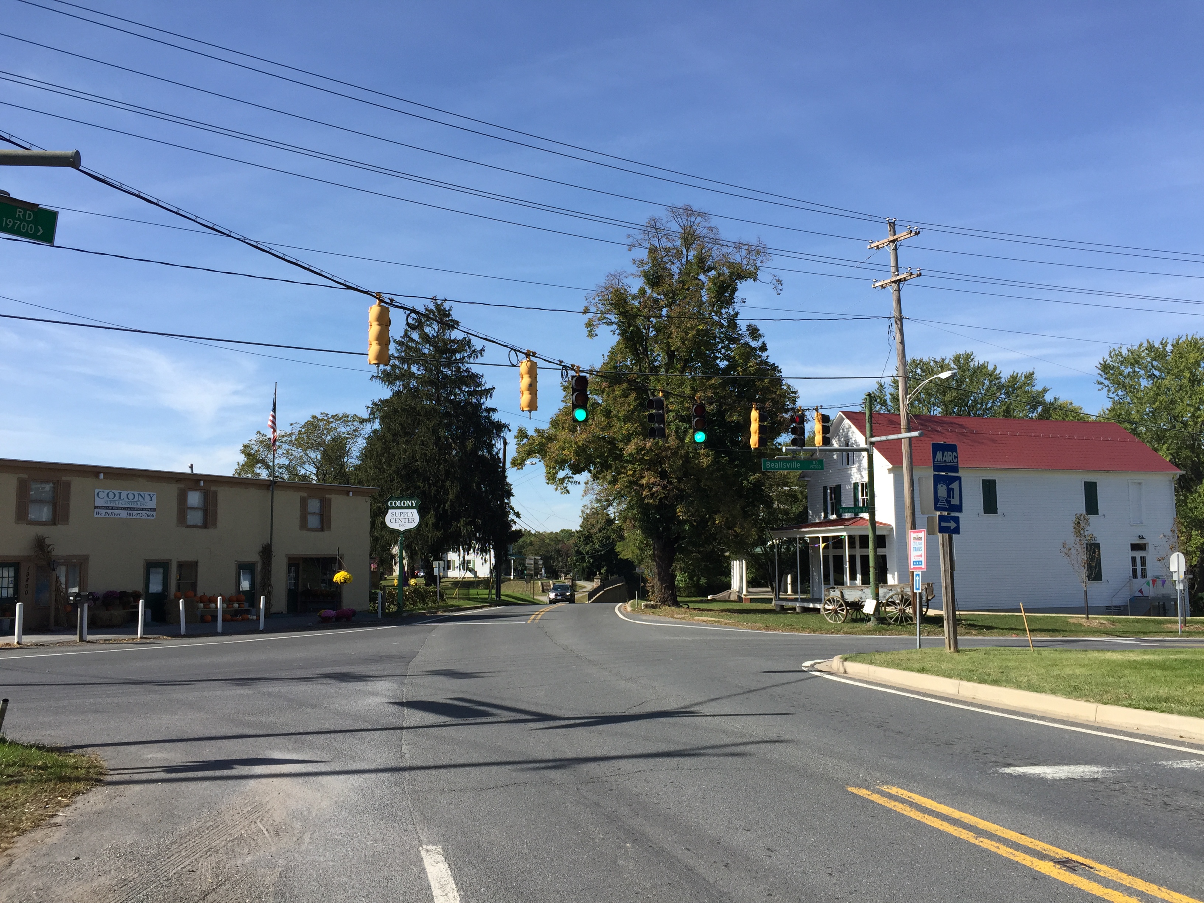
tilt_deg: +5.8
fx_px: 1009
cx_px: 602
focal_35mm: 29
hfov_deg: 61.7
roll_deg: -1.1
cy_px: 452
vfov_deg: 48.2
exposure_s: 1/1582
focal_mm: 4.15
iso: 32
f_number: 2.2
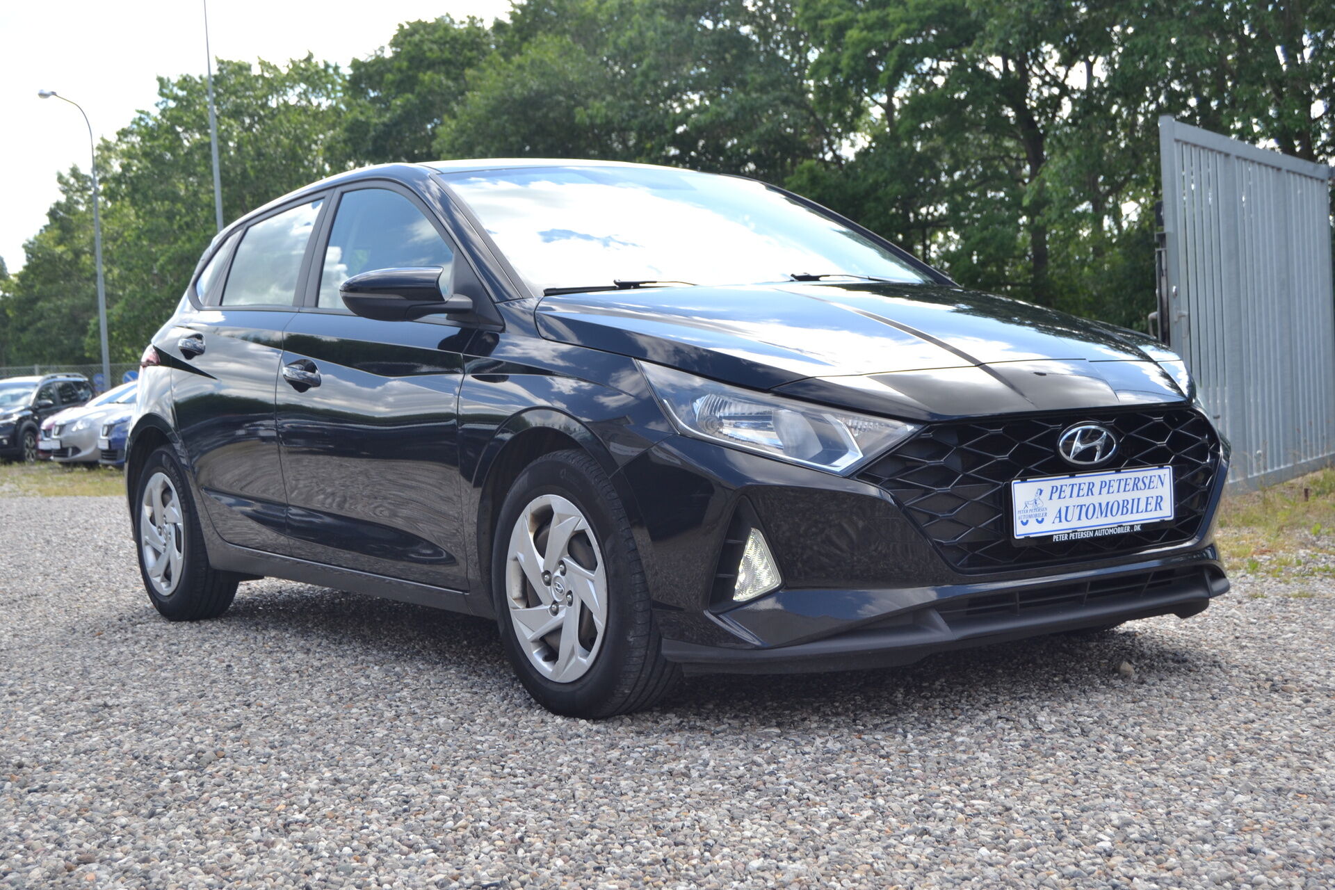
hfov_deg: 42.3
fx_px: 1724
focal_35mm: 46
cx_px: 668
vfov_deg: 28.9
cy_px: 445
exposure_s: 1/160
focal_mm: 31
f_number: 6.3
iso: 100
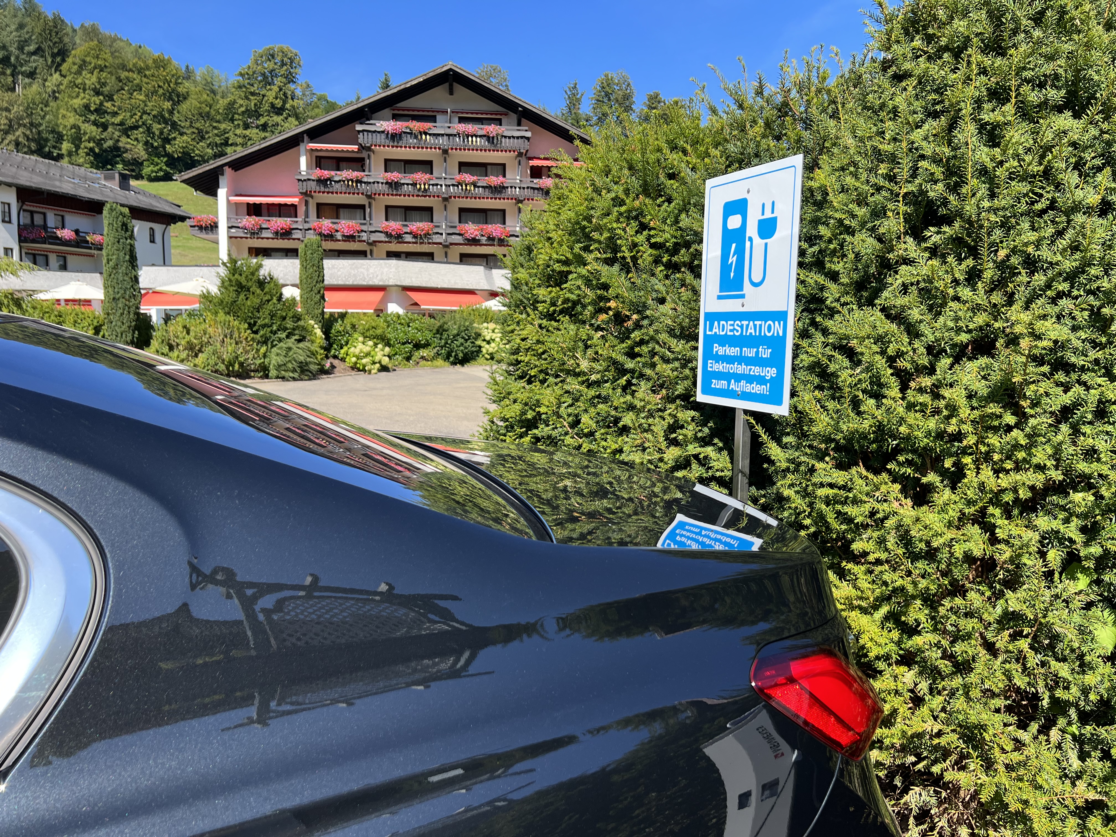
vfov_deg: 53.1
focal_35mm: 26
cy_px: 418
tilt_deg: -6.6
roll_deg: -0.7
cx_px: 558
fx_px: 838
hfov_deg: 67.3
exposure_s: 1/1531
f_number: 1.5
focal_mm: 5.7
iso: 50
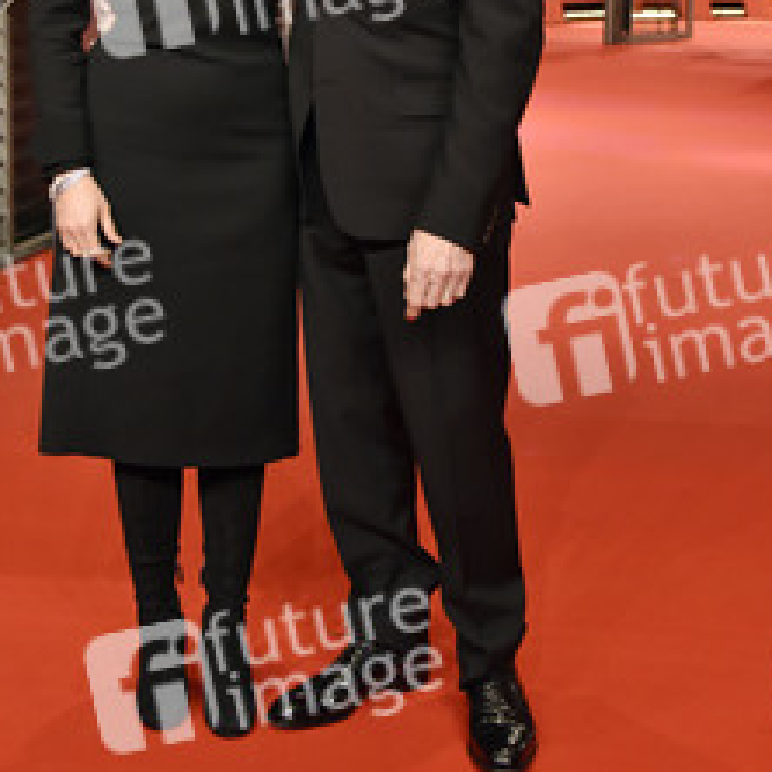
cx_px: 365
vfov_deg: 24.6
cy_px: 150
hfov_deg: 25.0
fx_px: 1741
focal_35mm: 69
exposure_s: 1/200
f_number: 5
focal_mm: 45
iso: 2500
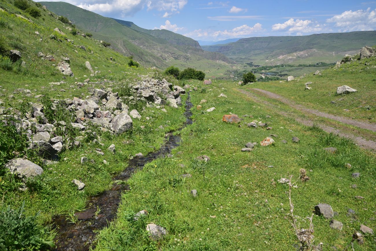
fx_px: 324
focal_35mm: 31
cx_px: 188
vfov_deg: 42.3
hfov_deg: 60.3
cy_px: 126
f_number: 11
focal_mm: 31
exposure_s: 1/125
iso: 100
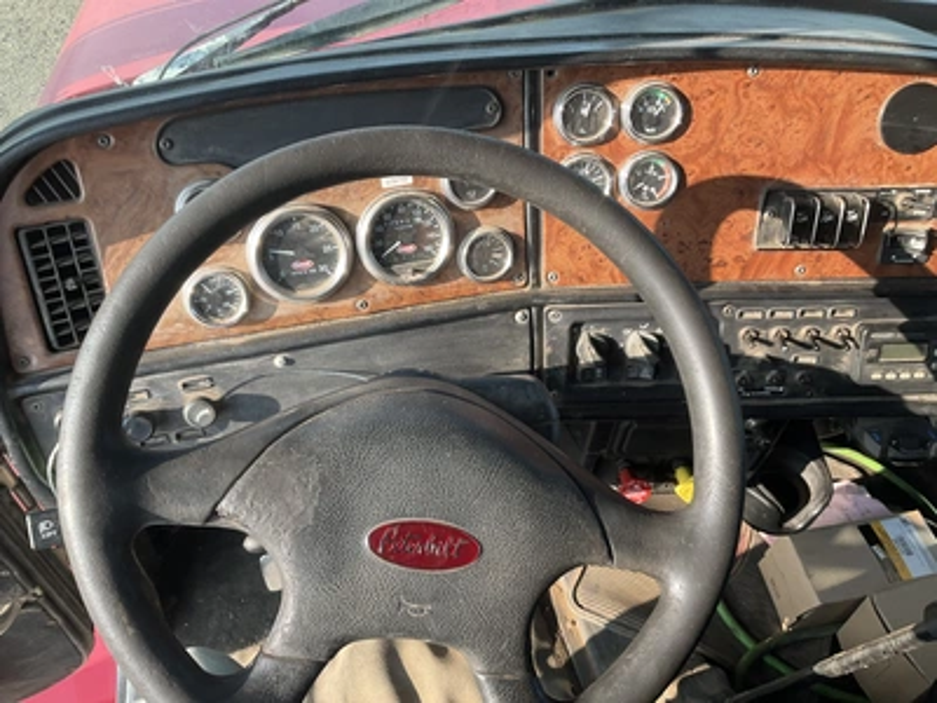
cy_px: 352
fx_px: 785
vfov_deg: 48.2
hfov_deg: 61.7
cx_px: 468
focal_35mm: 29
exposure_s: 1/132
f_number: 1.8
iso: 16
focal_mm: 3
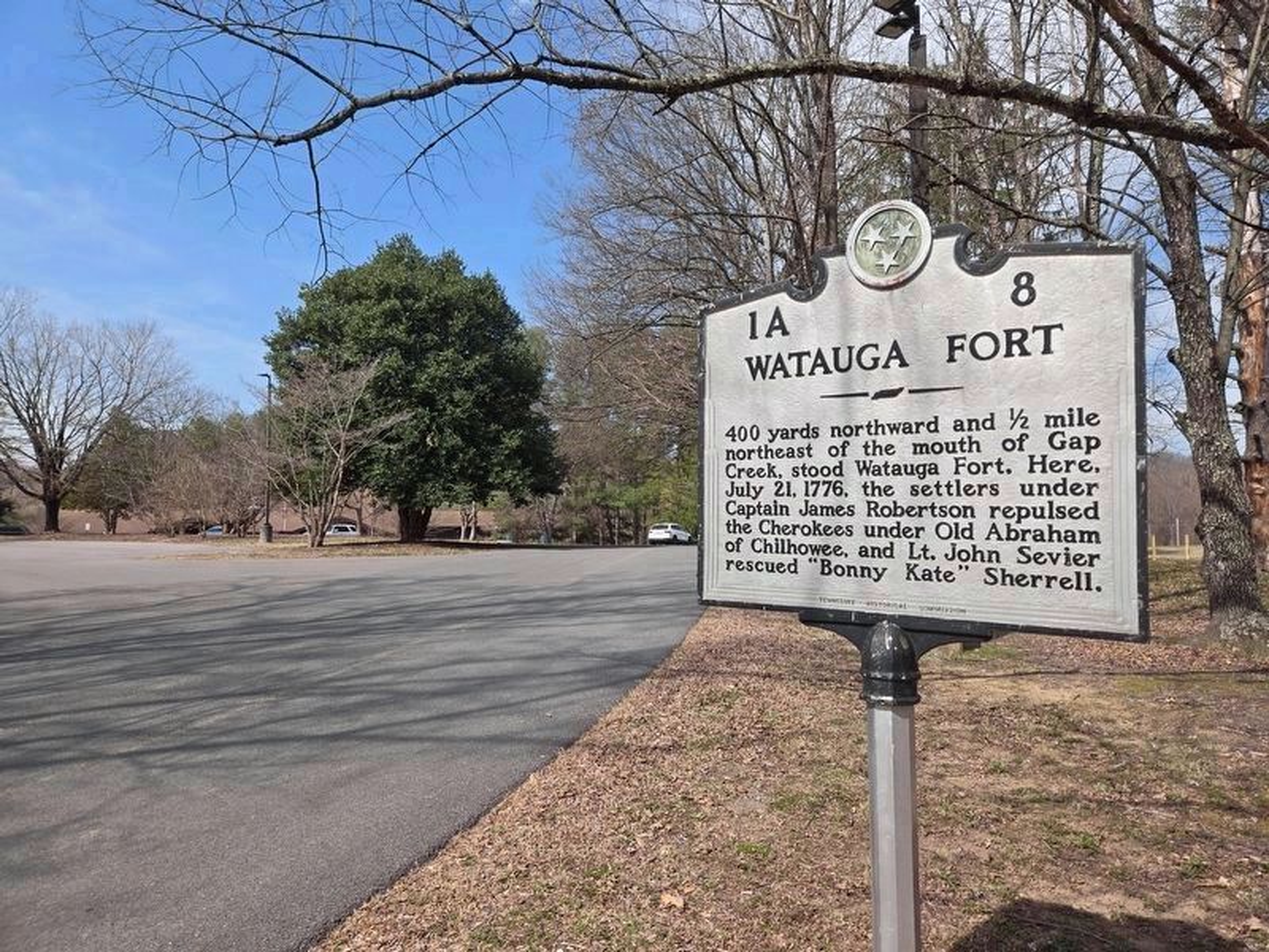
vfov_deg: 58.9
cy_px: 476
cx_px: 634
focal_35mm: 23
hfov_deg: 73.9
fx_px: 843
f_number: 1.8
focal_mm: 5.4
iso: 25
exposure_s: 1/1628
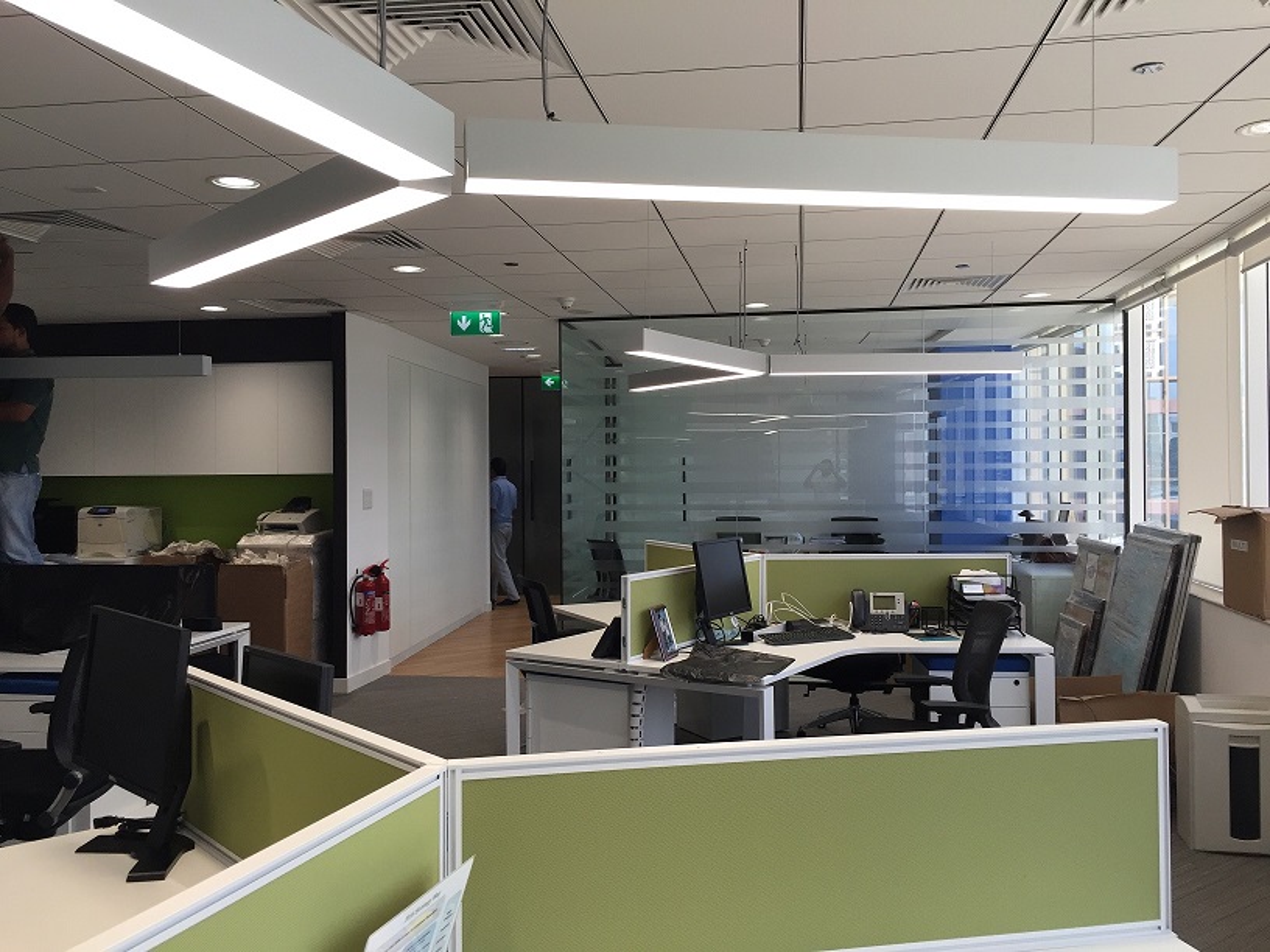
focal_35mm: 29
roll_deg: +0.2
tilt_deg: -0.3
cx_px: 635
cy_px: 476
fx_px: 1064
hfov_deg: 61.7
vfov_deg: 48.2
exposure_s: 1/100
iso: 50
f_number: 2.2
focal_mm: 4.15
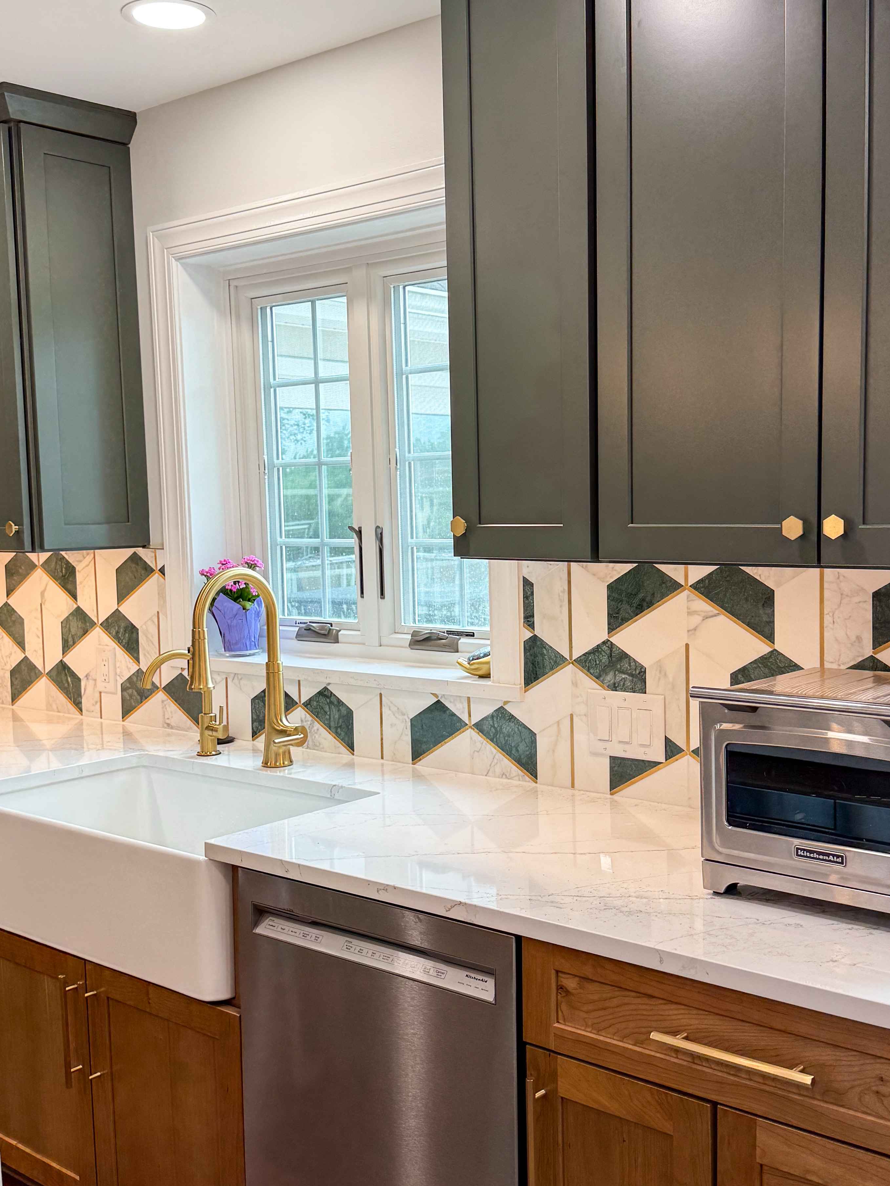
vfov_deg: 49.0
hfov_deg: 37.7
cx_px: 504
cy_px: 602
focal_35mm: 38
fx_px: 1303
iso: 80
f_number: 1.78
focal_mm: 6.76
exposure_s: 1/120
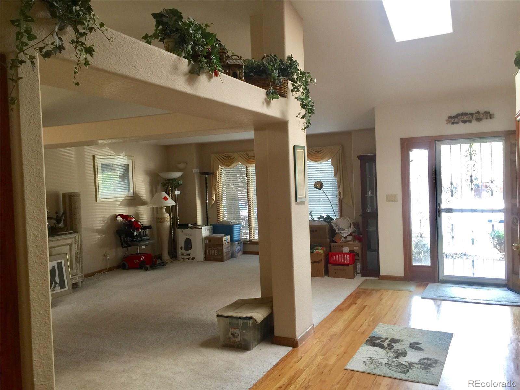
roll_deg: +1.5
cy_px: 195
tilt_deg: -0.8
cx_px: 260
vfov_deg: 48.2
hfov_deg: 61.7
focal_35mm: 29
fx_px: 436
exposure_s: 1/15
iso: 40
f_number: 2.2
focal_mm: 4.15
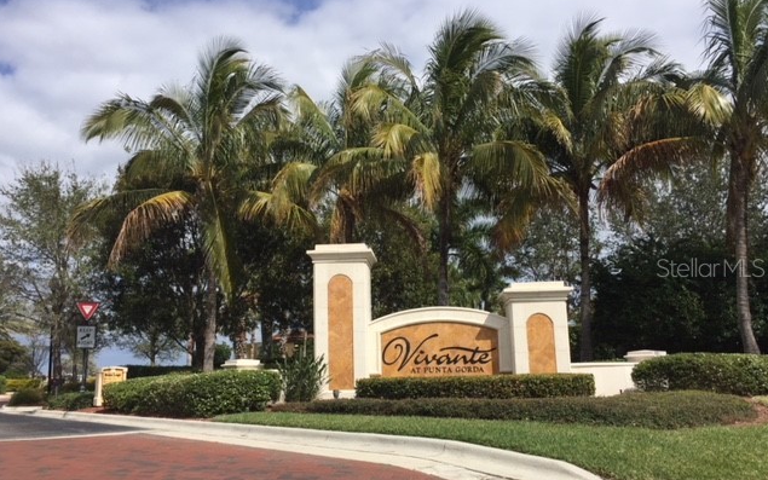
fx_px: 649
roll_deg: +3.2
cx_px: 383
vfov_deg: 40.5
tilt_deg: +8.7
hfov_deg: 61.2
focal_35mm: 31
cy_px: 267
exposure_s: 1/3300
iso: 32
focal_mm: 4.15
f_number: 2.2
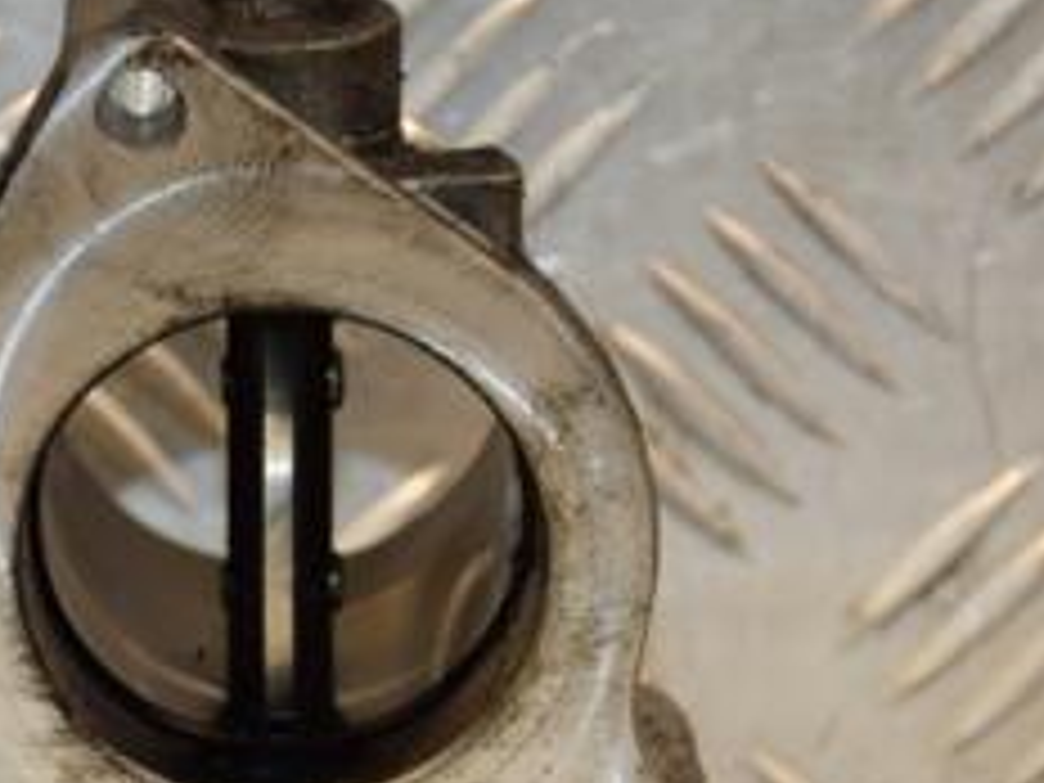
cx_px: 180
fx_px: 8452
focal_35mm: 280
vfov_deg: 5.3
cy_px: 630
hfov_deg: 7.1
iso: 800
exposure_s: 1/160
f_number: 5.3
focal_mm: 75
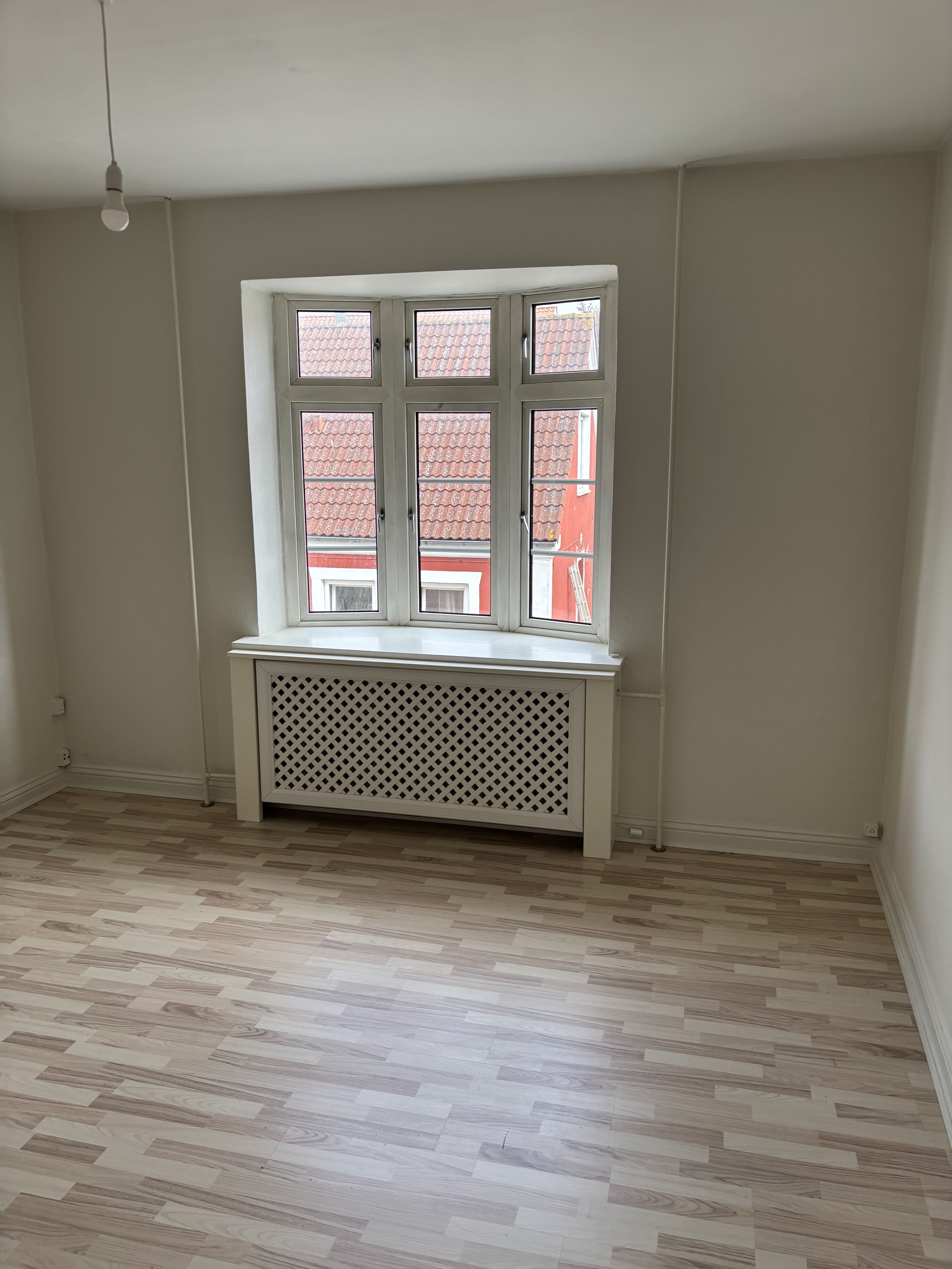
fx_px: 953
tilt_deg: -11.3
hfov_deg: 53.1
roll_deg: +0.8
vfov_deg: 67.3
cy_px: 634
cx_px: 476
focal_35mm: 26
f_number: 1.6
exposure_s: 1/150
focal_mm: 5.96
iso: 40
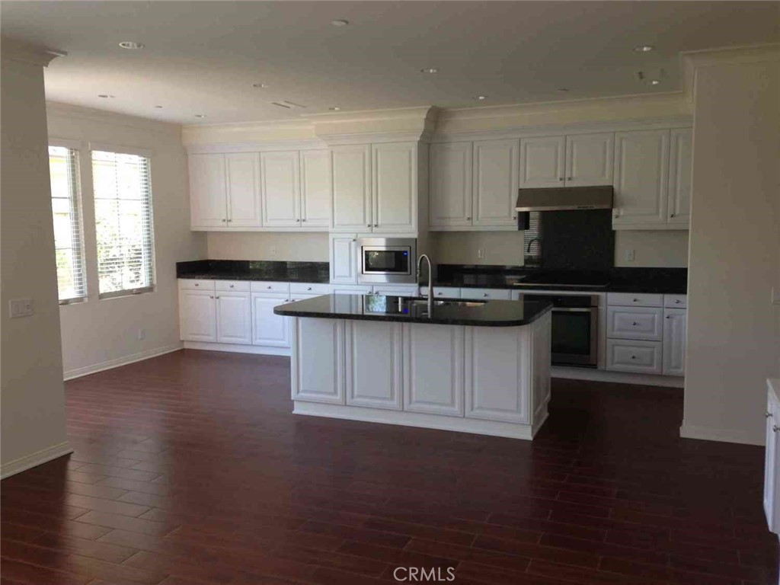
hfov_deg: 55.4
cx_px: 390
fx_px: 744
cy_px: 292
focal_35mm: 33
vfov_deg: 42.9
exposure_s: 1/20
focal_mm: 4.13
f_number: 2.4
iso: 50
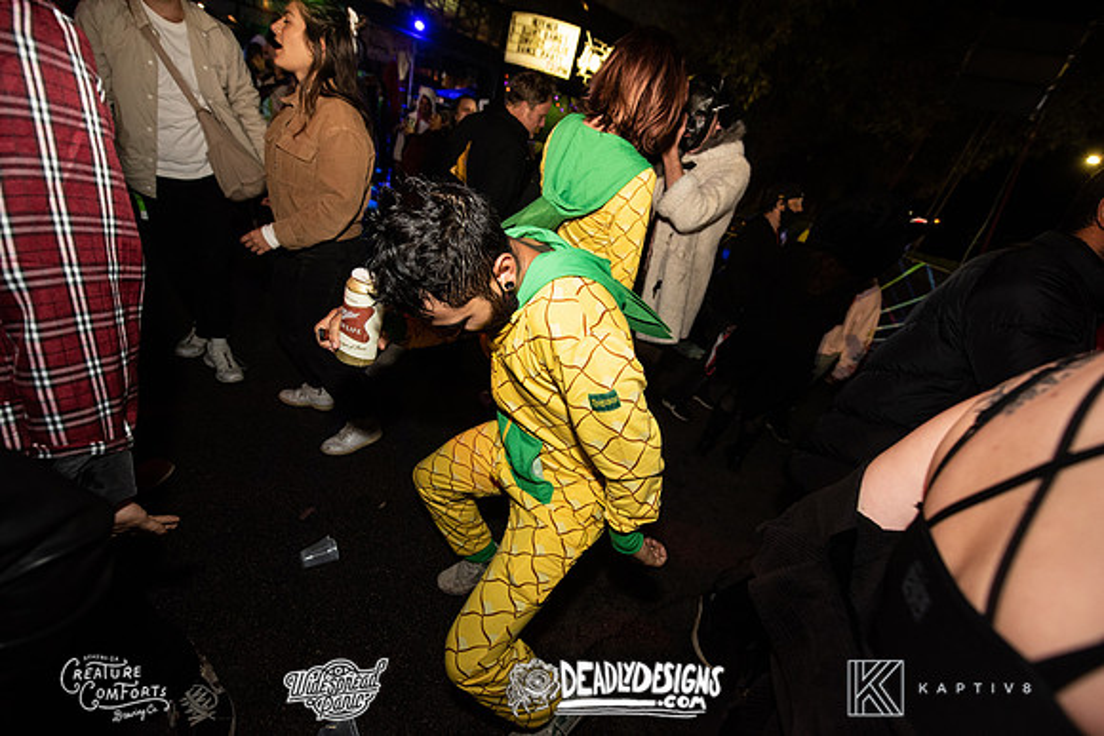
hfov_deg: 104.2
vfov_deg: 81.2
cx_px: 552
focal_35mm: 14
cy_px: 368
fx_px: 429
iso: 2000
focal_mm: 14
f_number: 3.5
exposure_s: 1/60
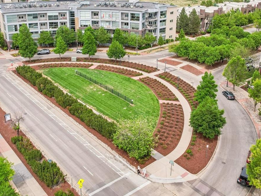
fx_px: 287
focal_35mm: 38
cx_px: 123
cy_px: 57
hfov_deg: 48.9
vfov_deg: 37.1
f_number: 2.8
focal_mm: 8.4
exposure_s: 1/250
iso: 130
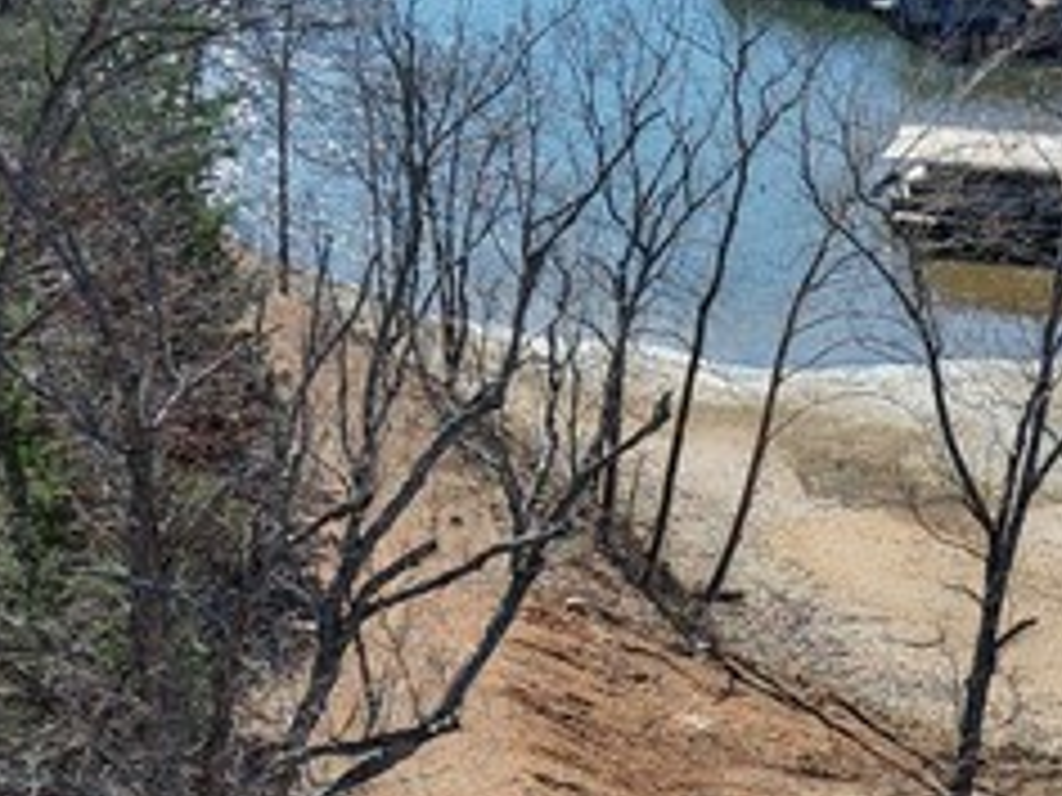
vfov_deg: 14.1
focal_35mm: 104
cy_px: 715
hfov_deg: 18.7
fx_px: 3191
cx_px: 882
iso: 320
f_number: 1.8
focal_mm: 8.67
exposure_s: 1/4000
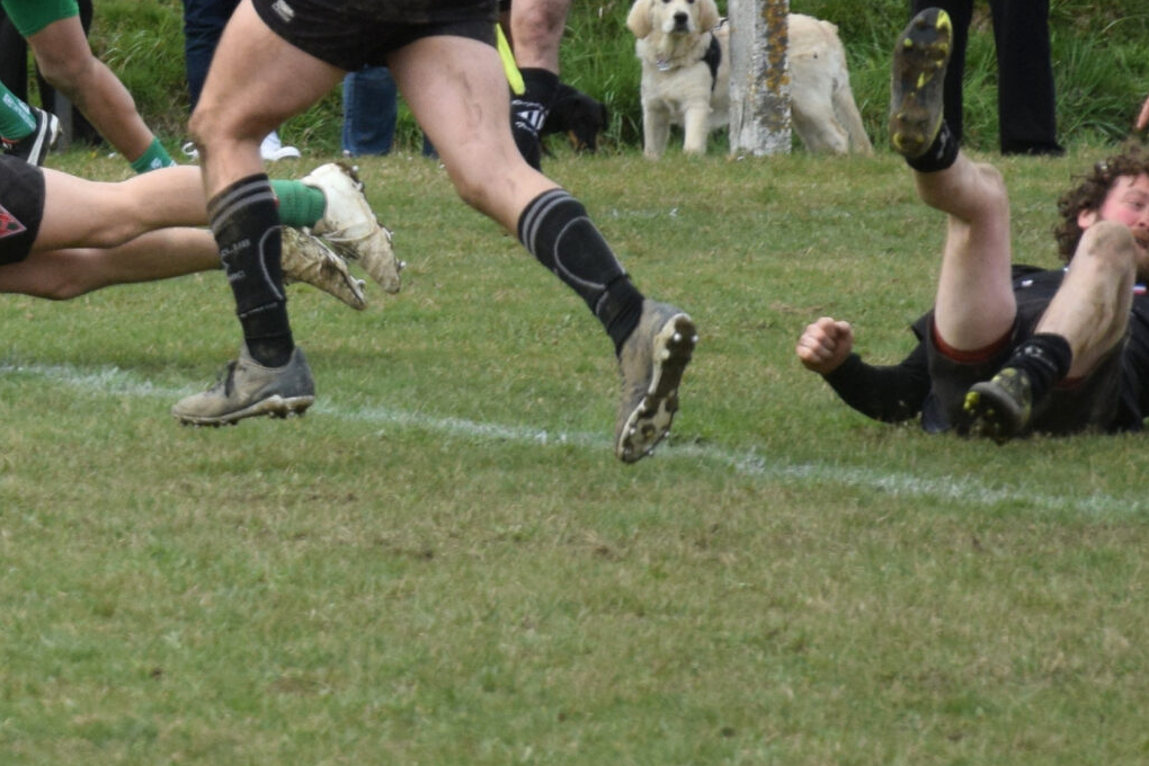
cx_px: 224
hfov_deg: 5.2
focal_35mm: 395
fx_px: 12614
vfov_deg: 3.5
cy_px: 39
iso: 640
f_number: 5.6
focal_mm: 105
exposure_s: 1/1000
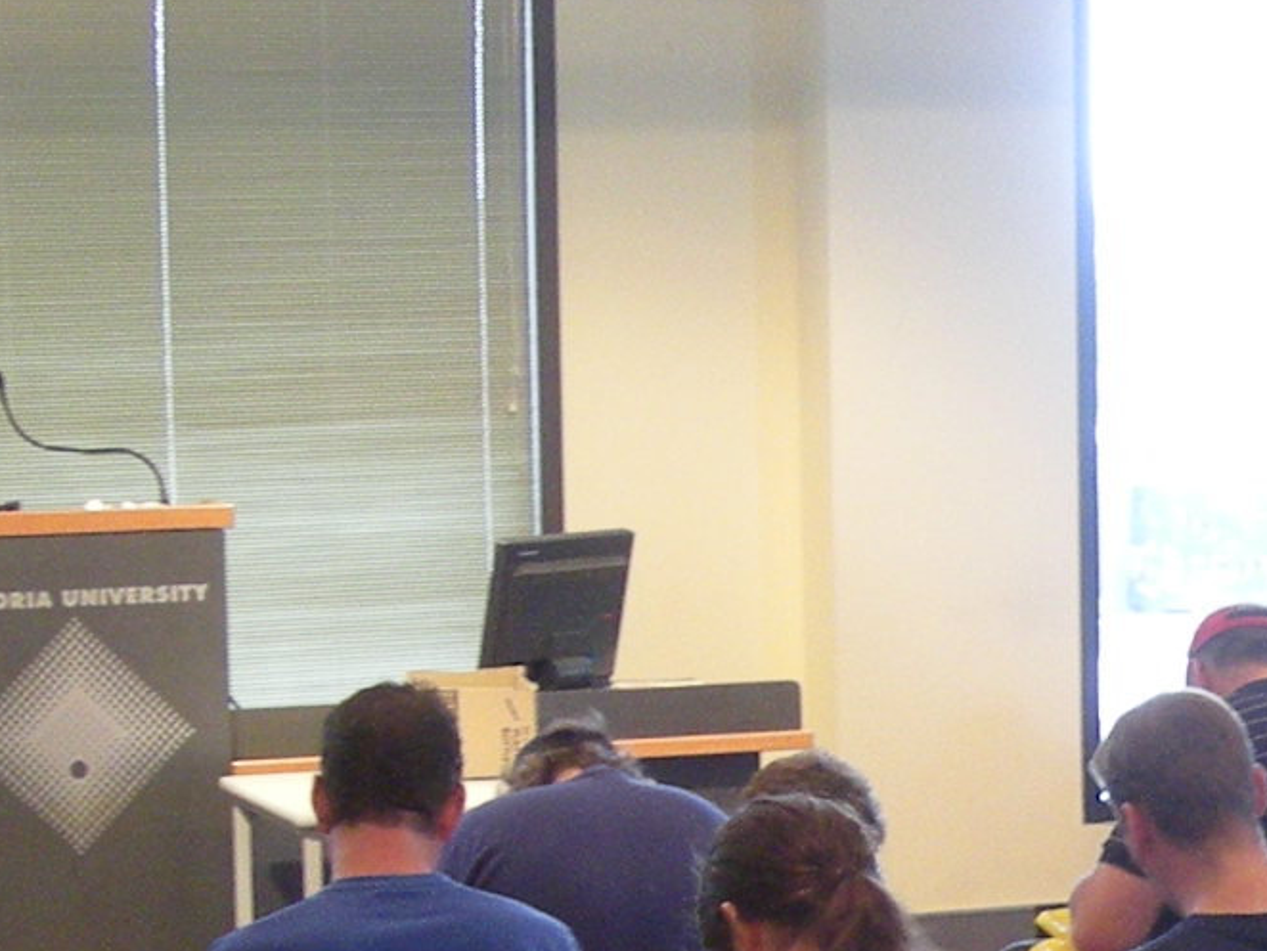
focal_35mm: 137
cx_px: 1493
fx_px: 5016
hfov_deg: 14.0
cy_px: 1175
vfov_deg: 10.6
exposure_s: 1/7.9
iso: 171
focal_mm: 5.7
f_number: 2.8
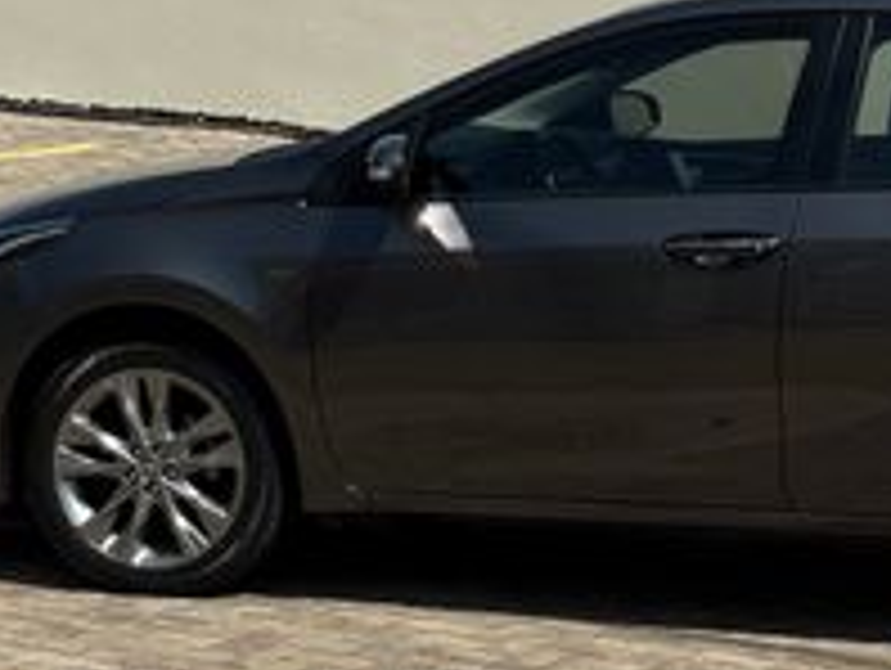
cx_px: 860
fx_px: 2938
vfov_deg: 13.0
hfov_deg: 16.9
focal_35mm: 114
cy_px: 310
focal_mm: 6.76
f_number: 1.78
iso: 80
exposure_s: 1/5587
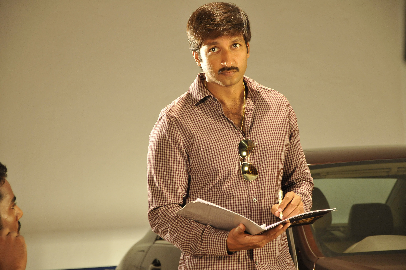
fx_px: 1774
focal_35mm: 158
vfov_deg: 8.7
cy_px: 135
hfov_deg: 13.1
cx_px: 203
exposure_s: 1/80
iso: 800
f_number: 6.3
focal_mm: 105
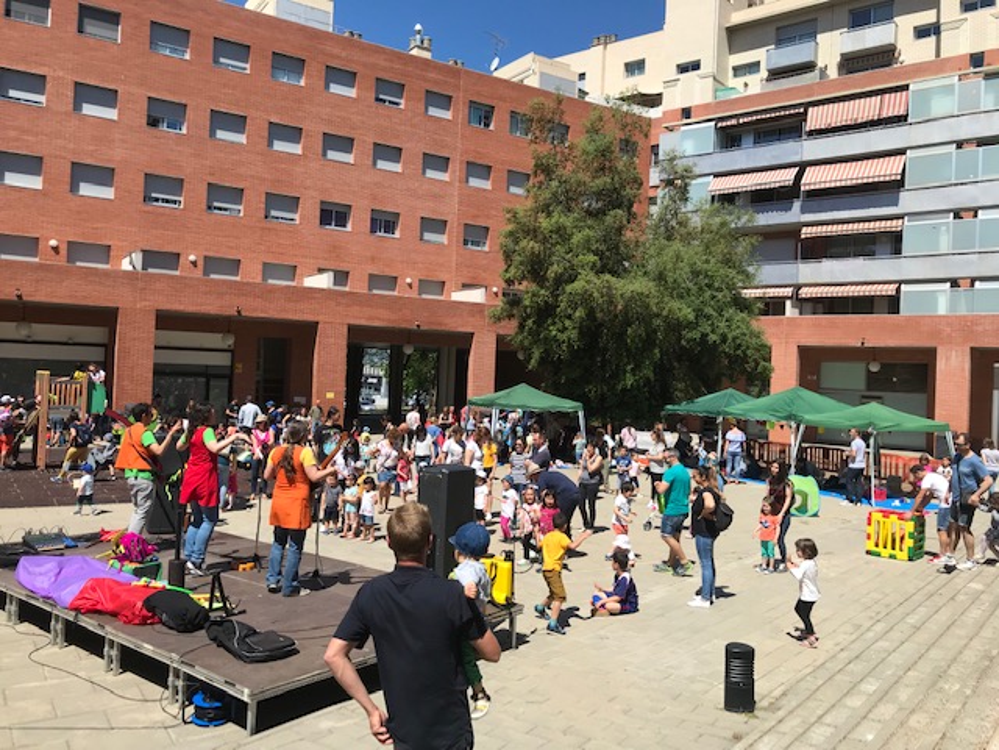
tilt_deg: +1.1
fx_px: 808
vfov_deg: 49.7
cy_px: 375
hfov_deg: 63.4
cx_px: 500
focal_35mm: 28
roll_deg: -1.6
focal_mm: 3.99
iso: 20
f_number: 1.8
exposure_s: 1/2227
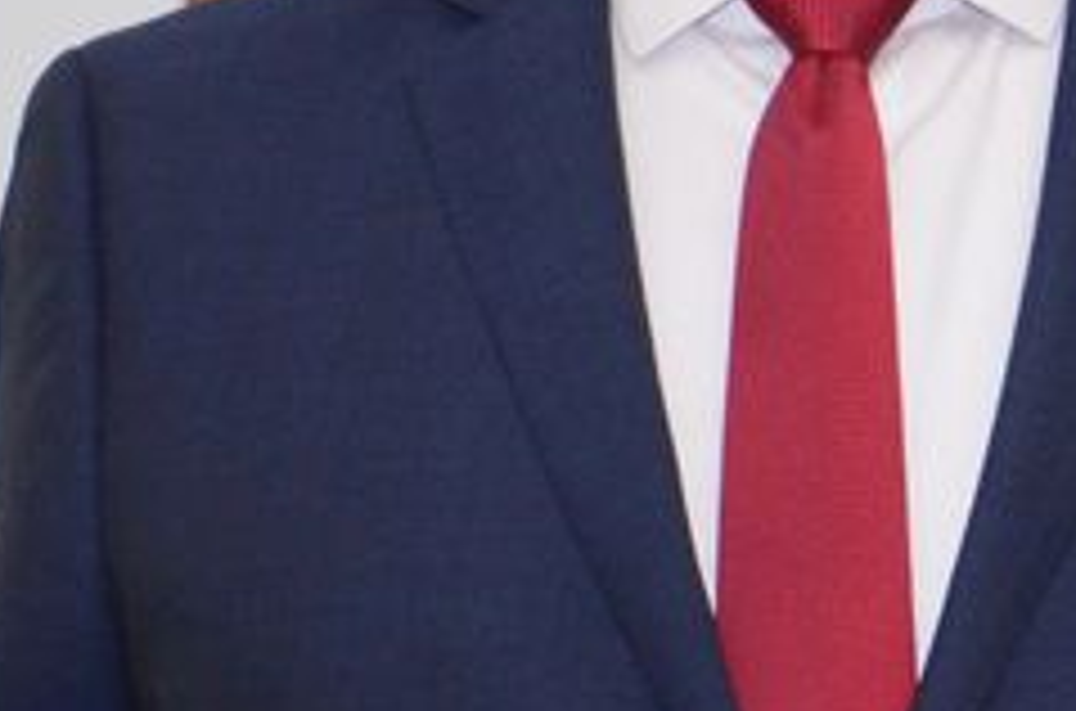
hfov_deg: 5.8
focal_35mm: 351
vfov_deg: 3.9
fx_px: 10463
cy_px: 659
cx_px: 1715
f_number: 4.5
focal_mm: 40
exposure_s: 1/200
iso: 1000
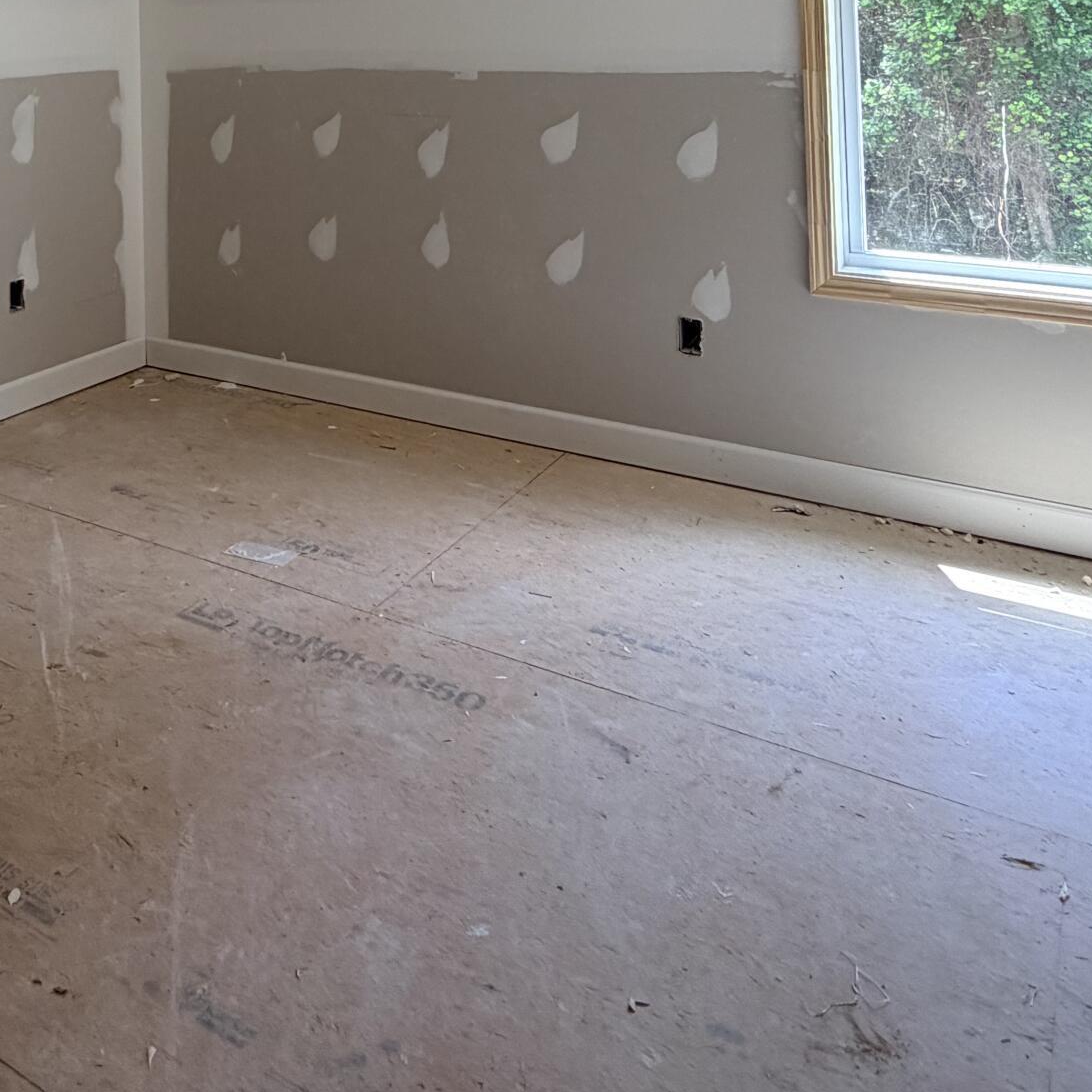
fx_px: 1213
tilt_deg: +2.4
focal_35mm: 34
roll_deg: +1.6
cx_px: 252
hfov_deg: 46.4
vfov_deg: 41.6
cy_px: -20
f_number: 2.2
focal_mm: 2.22
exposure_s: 1/121
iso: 100
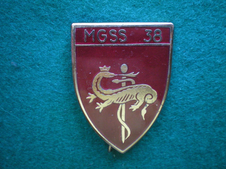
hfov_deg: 49.0
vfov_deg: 37.7
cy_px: 84
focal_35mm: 38
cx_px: 113
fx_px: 248
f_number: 3.1
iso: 400
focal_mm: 6.3
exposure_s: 1/13
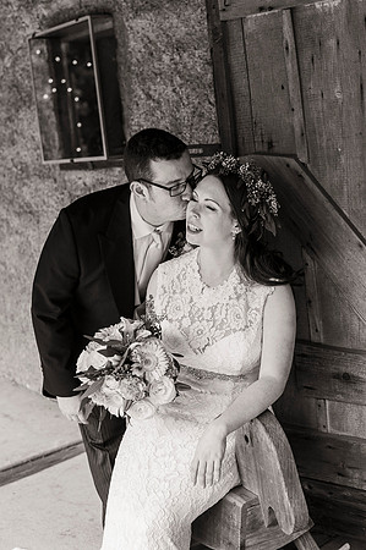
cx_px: 183
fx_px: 764
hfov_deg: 26.9
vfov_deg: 39.6
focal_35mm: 50
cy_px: 275
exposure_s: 1/800
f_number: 4.5
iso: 640
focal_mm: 50
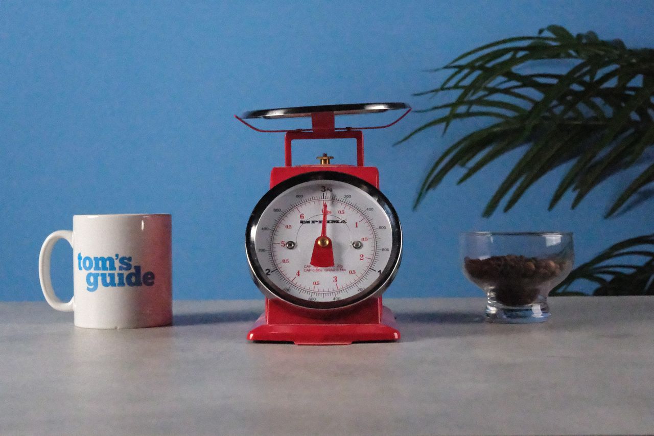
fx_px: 926
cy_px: 218
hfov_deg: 38.9
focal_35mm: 51
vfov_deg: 26.5
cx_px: 327
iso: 51200
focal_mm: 34.2
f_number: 8
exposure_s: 1/4000
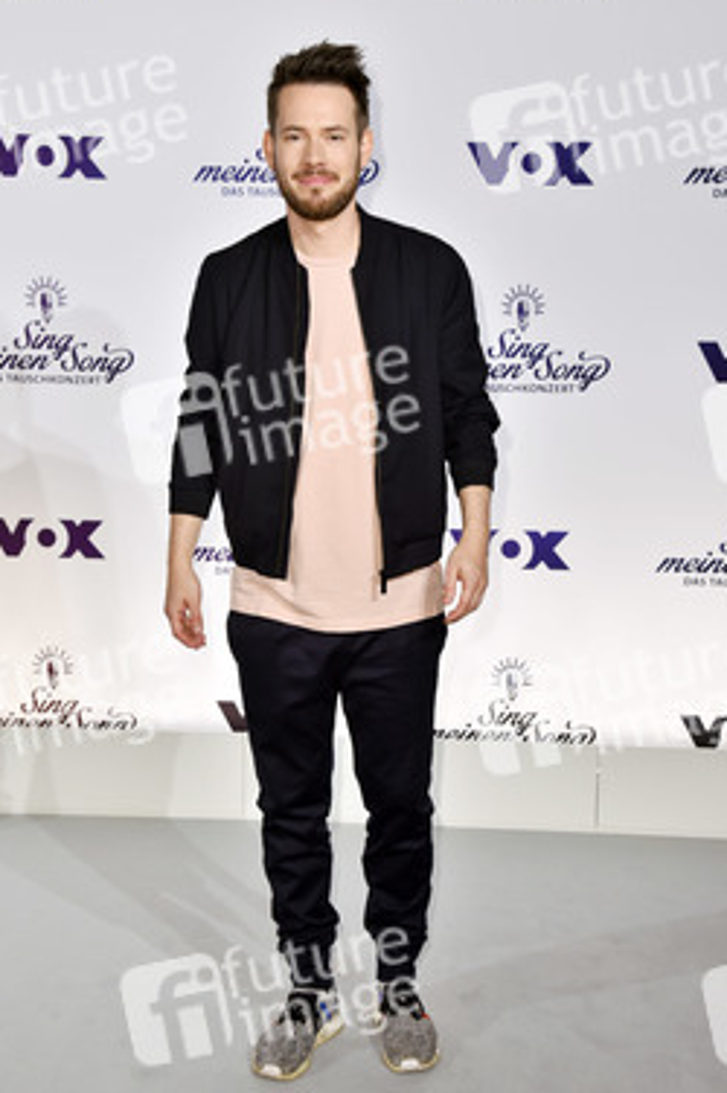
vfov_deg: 40.4
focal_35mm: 49
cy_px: 561
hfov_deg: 27.5
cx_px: 355
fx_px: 1487
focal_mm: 46
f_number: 6.3
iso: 1000
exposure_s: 1/160
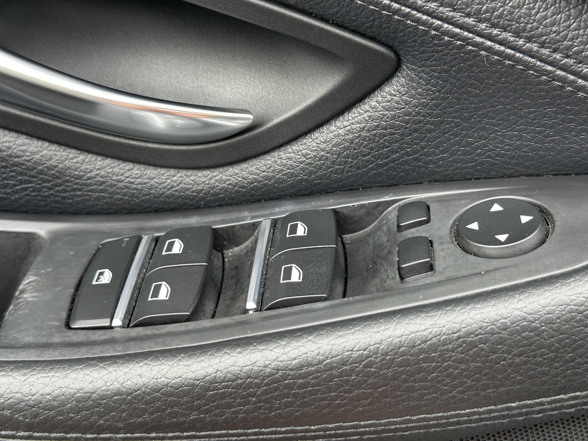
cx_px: 294
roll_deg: -14.4
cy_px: 220
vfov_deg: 30.3
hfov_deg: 39.7
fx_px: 815
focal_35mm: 48
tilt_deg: -29.3
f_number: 1.78
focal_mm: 6.86
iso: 80
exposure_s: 1/104
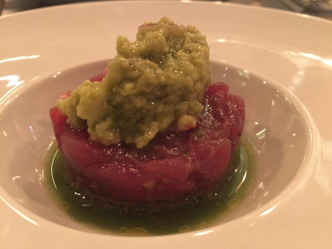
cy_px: 124
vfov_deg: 48.2
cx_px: 166
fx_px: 278
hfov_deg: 61.6
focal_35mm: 29
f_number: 2.2
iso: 500
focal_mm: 4.15
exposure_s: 1/17
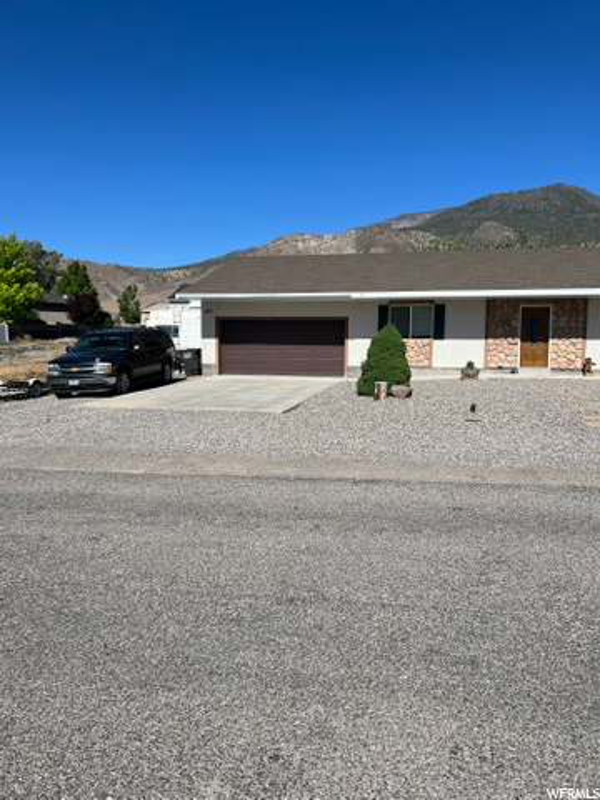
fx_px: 601
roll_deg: -0.9
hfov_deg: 53.1
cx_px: 300
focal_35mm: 26
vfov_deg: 67.3
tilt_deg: -2.0
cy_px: 400
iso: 50
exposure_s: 1/6579
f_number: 1.5
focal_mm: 5.7
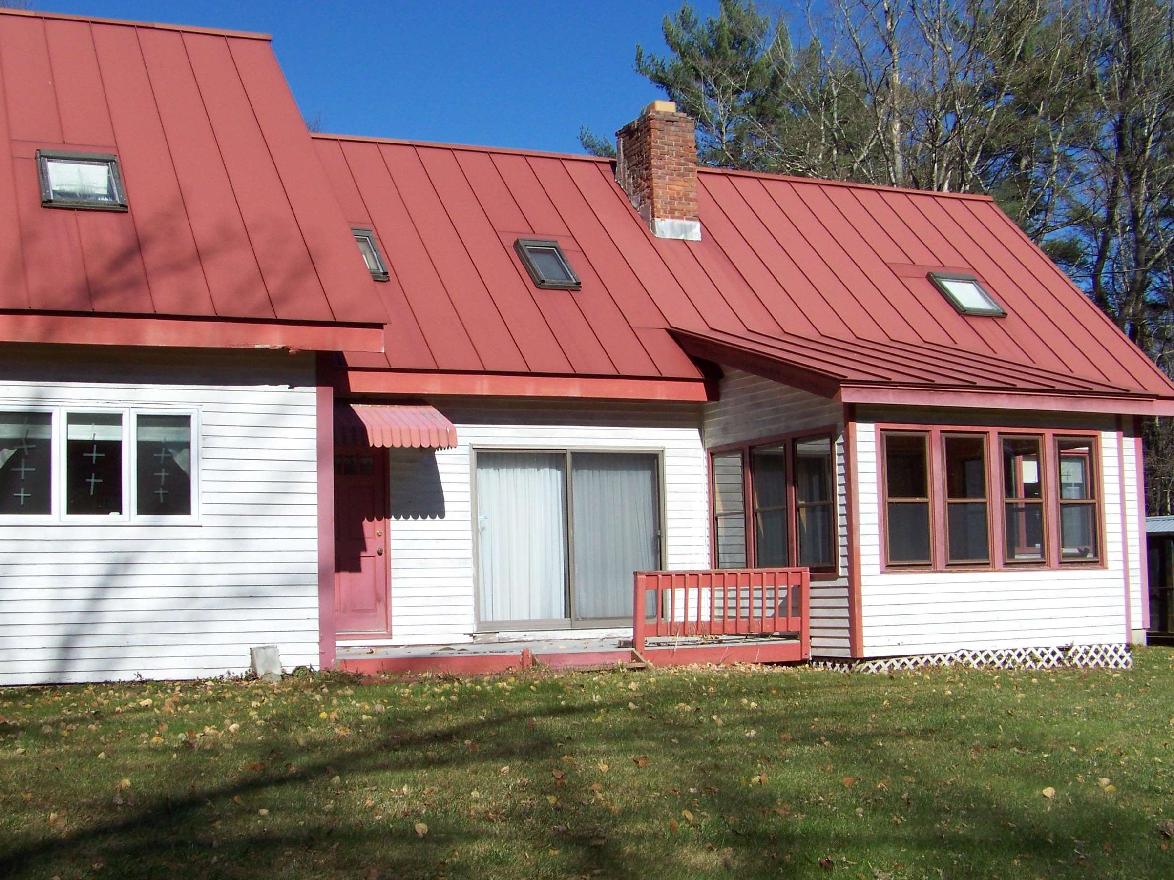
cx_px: 463
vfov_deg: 31.5
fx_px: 1560
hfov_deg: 41.0
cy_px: 455
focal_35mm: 46
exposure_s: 1/800
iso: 69
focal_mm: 5.85
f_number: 4
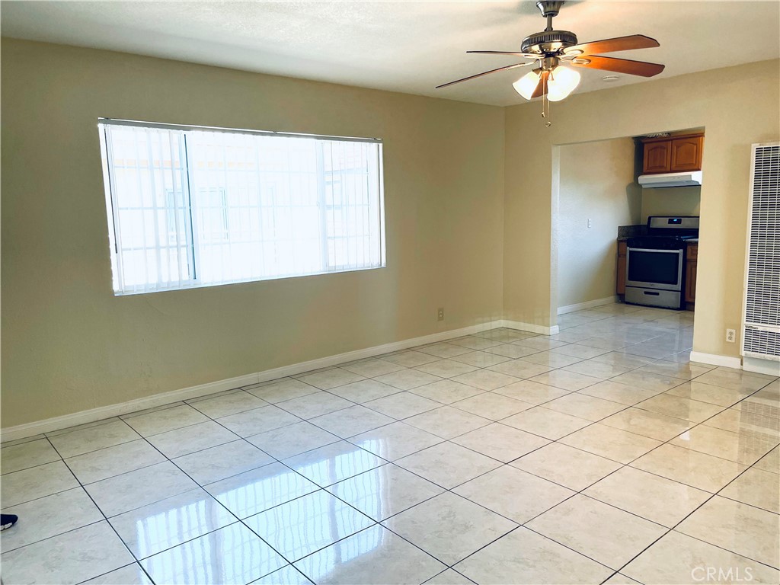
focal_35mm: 26
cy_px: 292
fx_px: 586
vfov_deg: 53.1
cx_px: 390
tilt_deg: -8.6
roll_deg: +1.5
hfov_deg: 67.3
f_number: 1.6
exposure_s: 1/120
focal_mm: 5.1
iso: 40
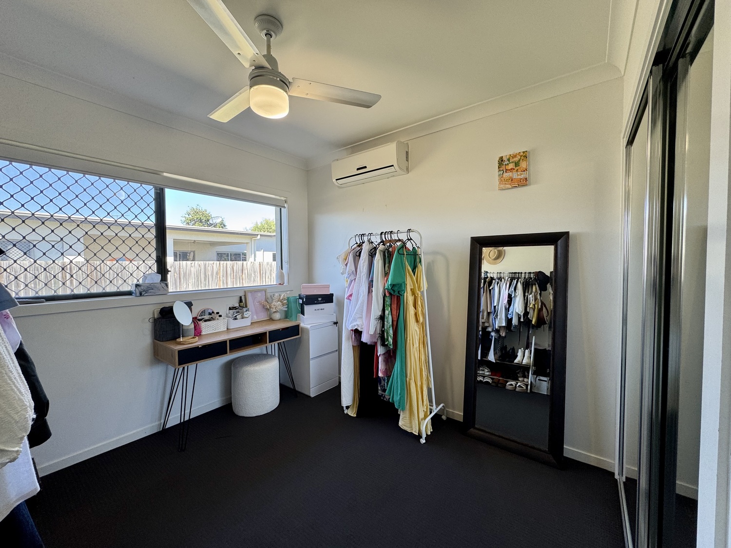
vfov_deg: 85.7
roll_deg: +0.9
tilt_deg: -0.9
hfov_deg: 102.1
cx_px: 366
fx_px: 296
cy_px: 274
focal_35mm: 14
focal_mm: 2.22
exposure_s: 1/99
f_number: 2.2
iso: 64
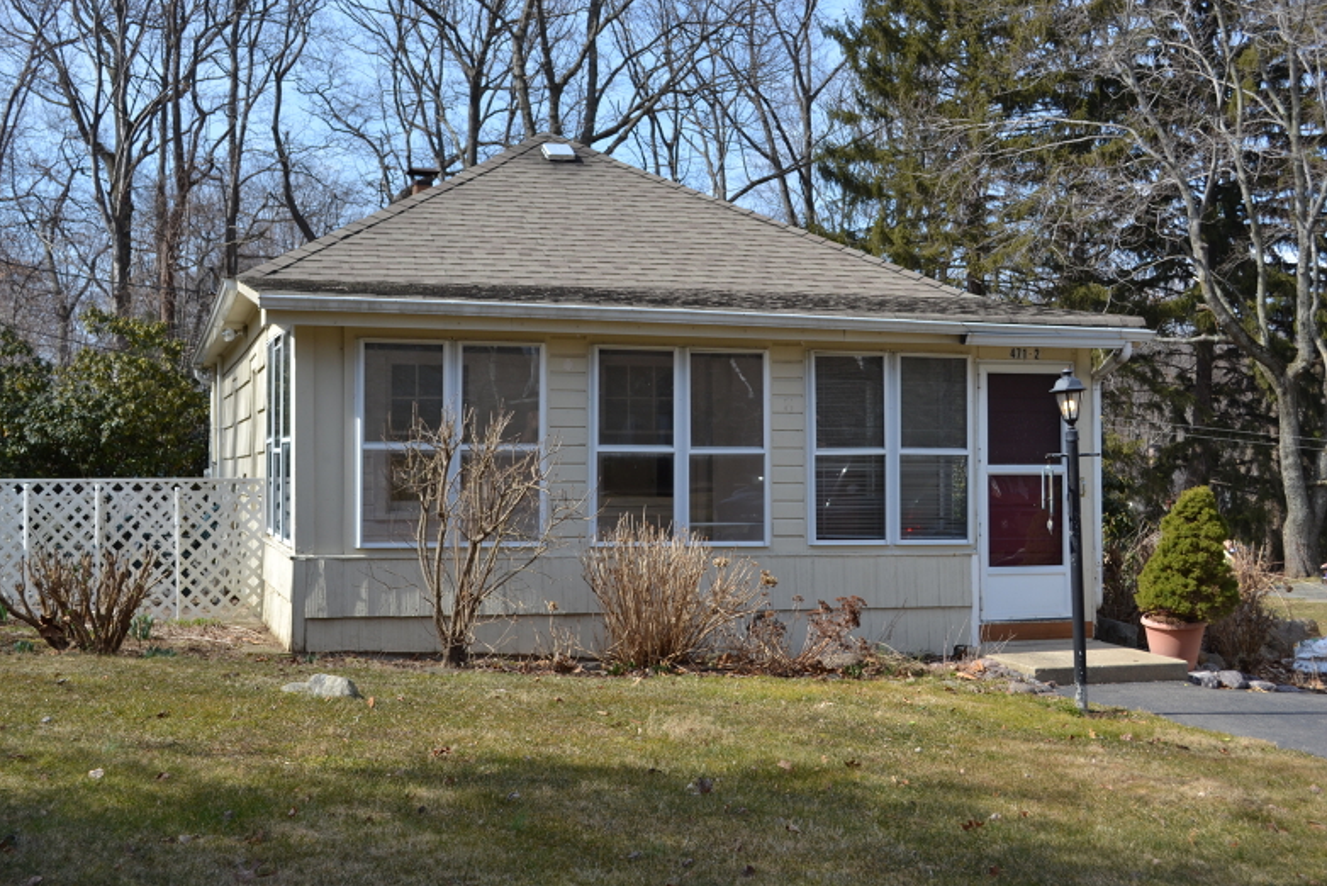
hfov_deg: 42.7
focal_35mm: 46
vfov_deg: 29.3
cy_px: 437
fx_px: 1696
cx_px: 655
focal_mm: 30
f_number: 7.1
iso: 100
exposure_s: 1/200
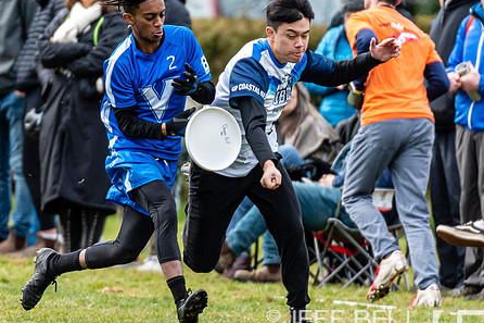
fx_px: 17900
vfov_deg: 1.0
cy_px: 144
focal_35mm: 1332
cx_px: 234
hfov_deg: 1.5
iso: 400
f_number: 4
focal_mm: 400
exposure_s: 1/1250
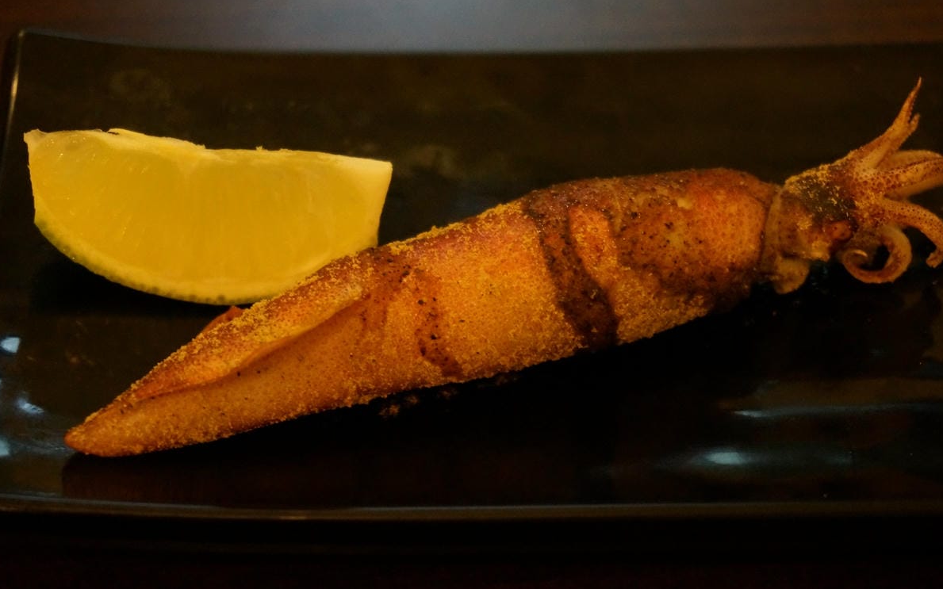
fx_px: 1902
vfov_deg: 17.6
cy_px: 275
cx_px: 470
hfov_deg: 27.8
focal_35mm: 74
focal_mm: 48
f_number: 5.6
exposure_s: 1/13
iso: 3200
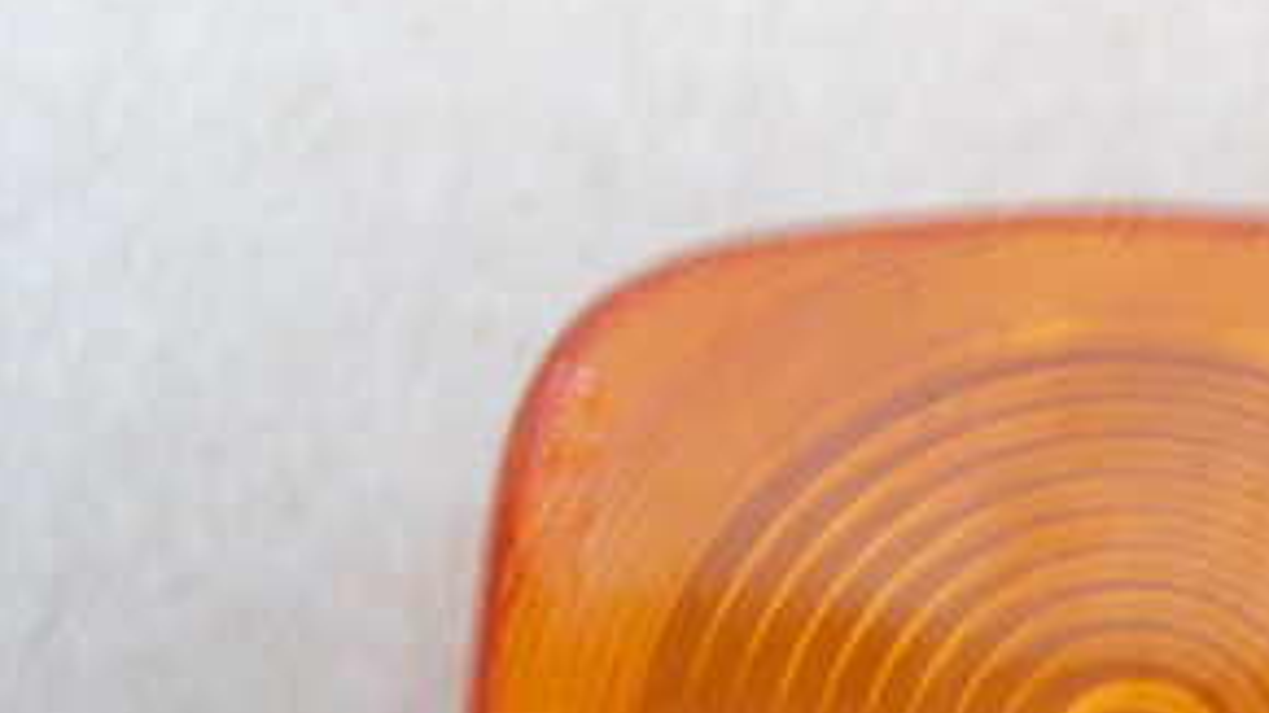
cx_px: 1208
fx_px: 3364
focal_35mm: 100
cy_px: 879
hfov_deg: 20.8
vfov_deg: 11.8
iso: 160
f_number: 2.7
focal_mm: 6
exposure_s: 1/8
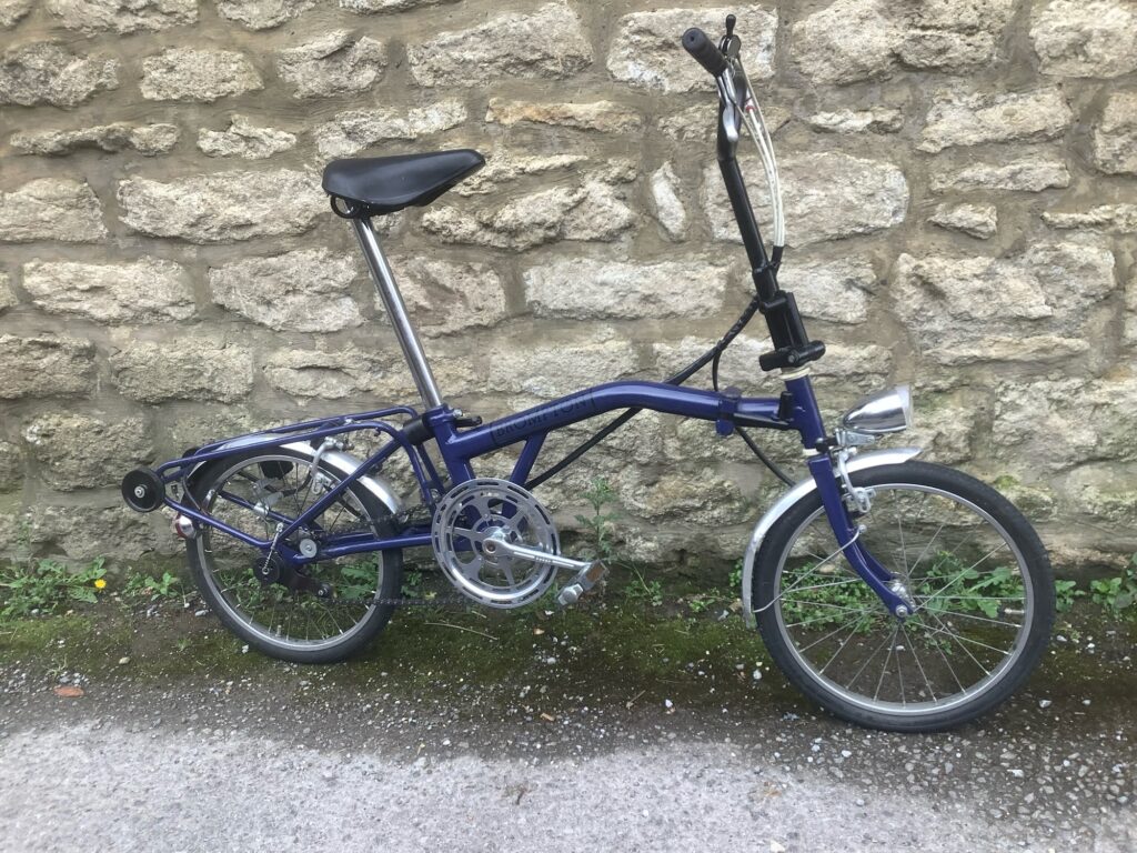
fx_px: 1018
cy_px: 426
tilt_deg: -18.3
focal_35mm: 31
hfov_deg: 58.4
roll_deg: +2.0
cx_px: 568
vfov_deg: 45.4
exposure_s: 1/120
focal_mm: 3.3
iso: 25
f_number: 2.4
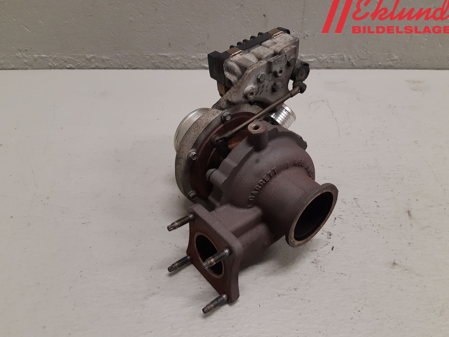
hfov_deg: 65.3
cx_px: 228
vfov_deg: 51.4
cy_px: 170
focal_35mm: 27
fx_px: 350
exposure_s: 1/50
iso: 125
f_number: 1.7
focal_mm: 3.93
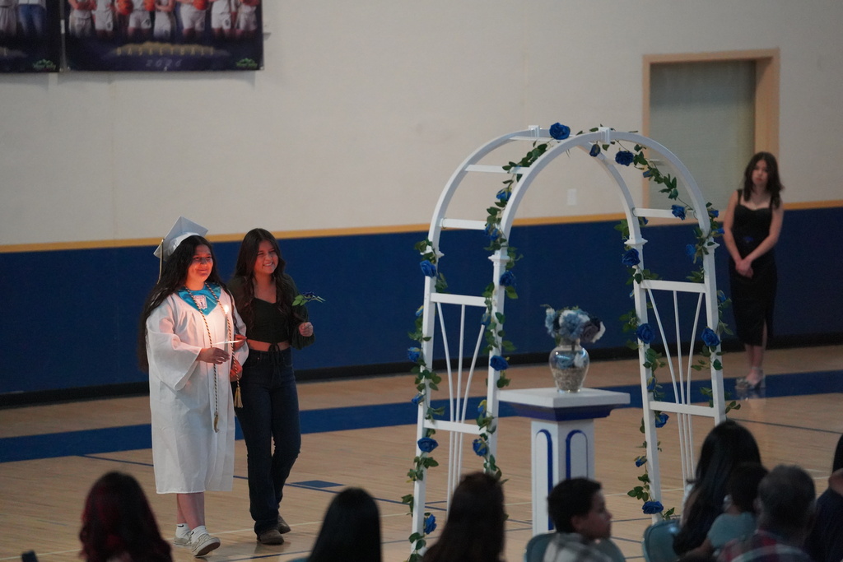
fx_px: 4684
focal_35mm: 200
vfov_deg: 6.9
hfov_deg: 10.3
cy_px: 281
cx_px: 422
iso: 12800
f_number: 2.8
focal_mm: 200
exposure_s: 1/100
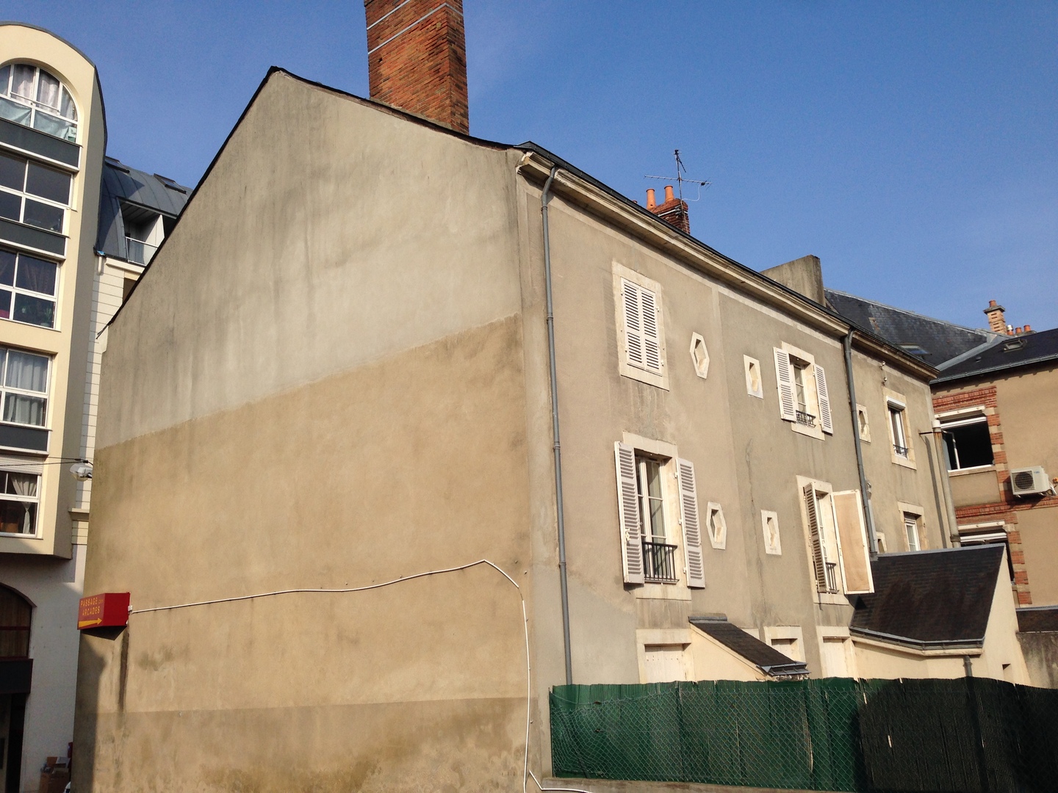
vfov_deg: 42.9
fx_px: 1009
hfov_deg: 55.4
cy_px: 396
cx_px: 529
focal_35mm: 33
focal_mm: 4.12
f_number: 2.4
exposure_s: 1/2169
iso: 50
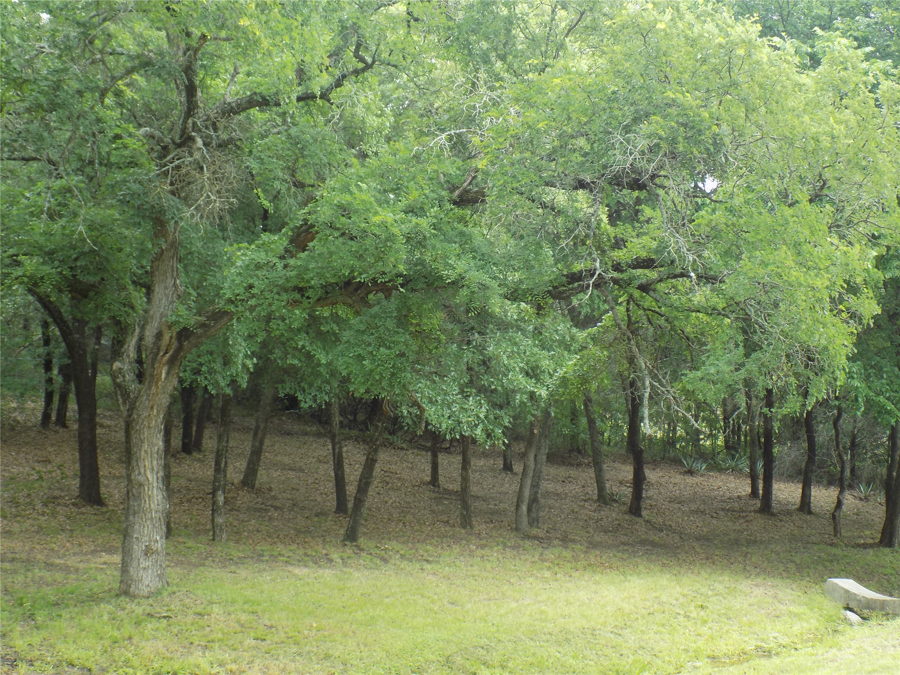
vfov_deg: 28.0
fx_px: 1352
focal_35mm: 52
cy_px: 338
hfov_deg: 36.8
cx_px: 450
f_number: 3.9
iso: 80
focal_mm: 9.3
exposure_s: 1/60
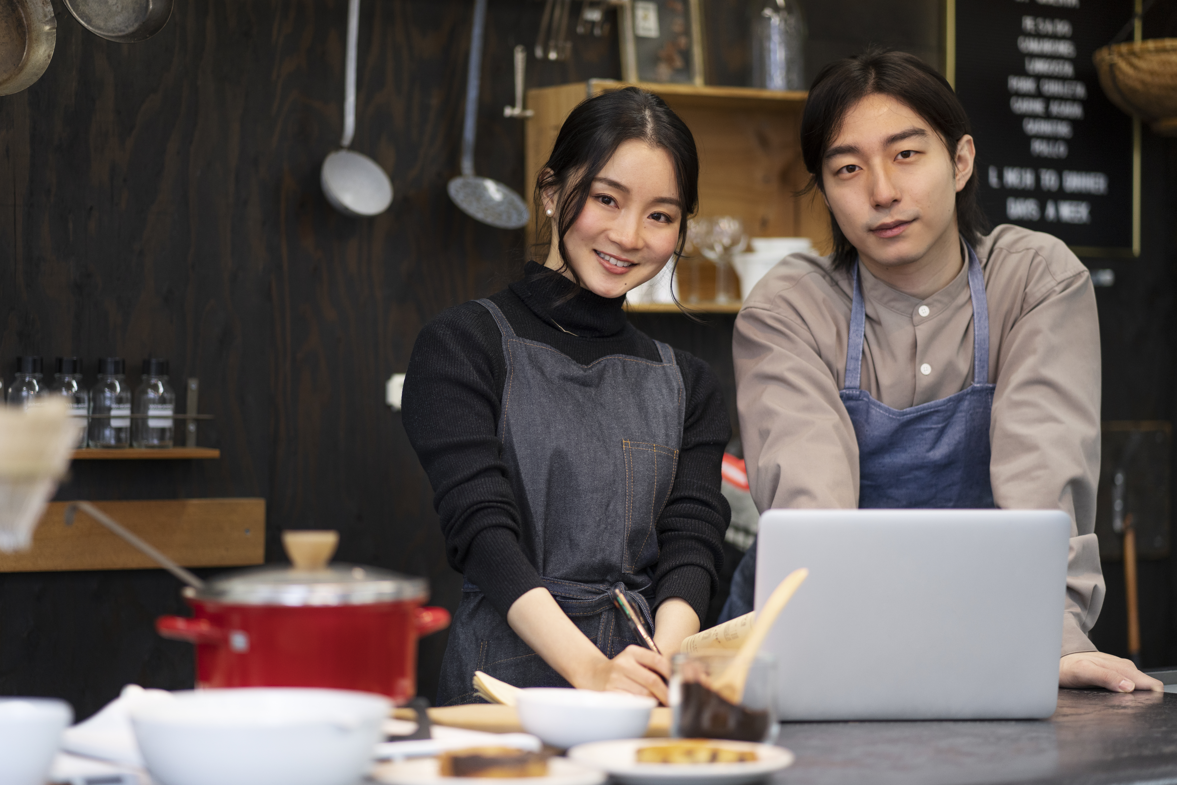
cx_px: 573
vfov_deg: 15.0
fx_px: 2975
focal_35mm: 91
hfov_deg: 22.4
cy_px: 403
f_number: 1.8
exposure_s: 1/250
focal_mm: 85
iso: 640
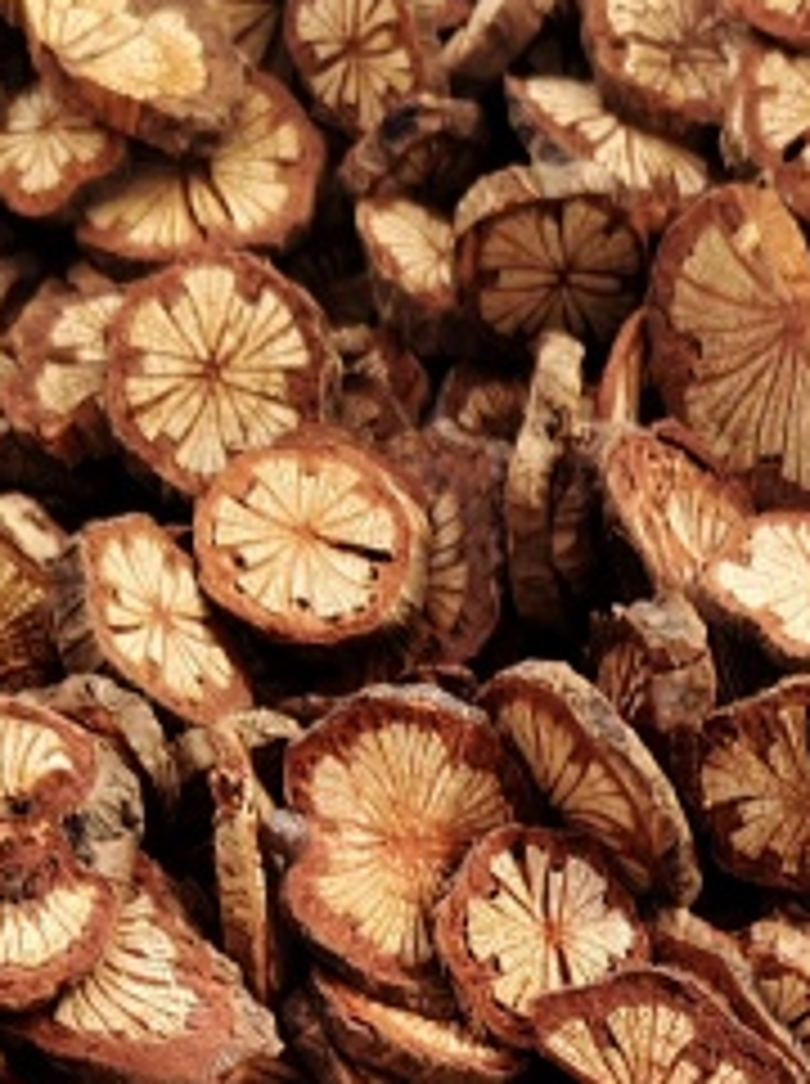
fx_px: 3191
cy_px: 1568
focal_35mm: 102
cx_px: 698
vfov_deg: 17.6
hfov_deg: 14.3
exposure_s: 1/50
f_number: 1.88
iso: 802
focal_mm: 5.56
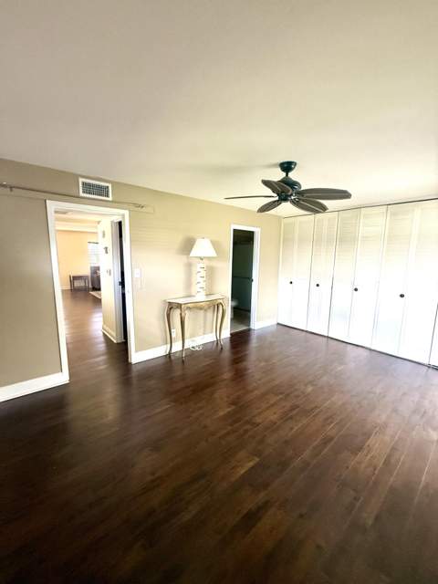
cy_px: 292
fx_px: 236
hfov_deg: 85.7
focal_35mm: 14
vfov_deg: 102.1
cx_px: 219
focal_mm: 2.22
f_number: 2.2
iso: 320
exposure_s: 1/82
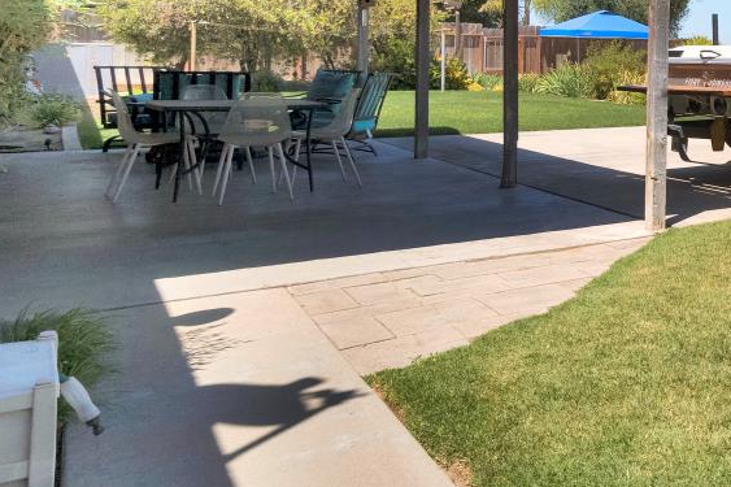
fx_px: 812
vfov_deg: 32.0
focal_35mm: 40
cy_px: 65
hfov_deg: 35.4
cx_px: 921
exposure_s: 1/1000
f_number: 8
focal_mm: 10
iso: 320
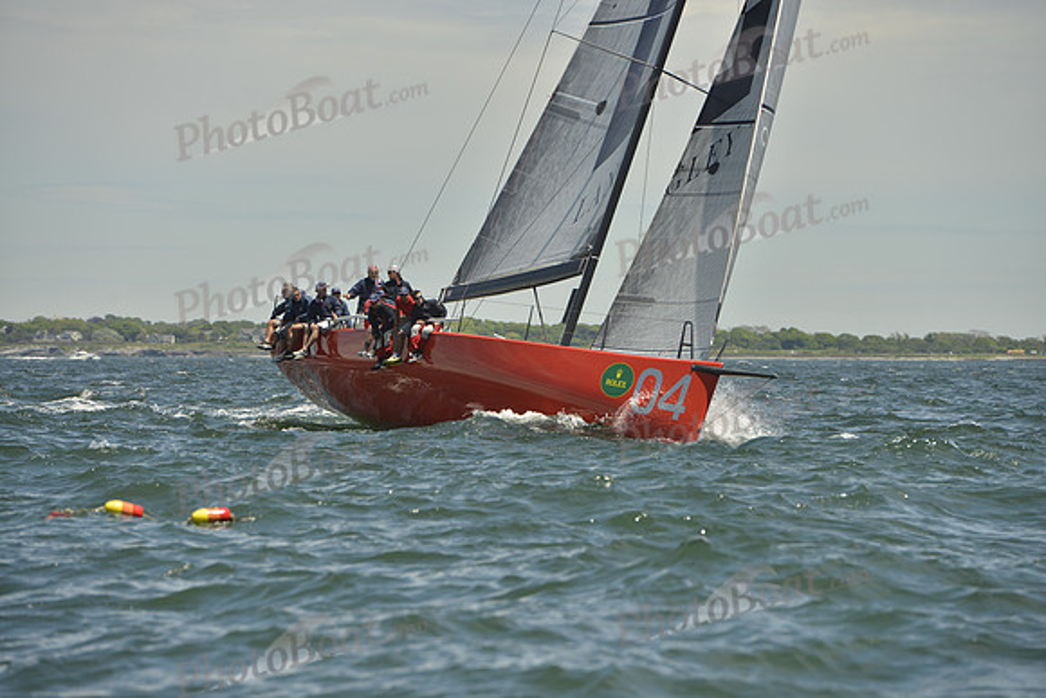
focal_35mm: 200
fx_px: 5812
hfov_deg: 10.3
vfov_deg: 6.9
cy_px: 349
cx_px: 523
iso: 280
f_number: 8
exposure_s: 1/1600
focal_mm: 200
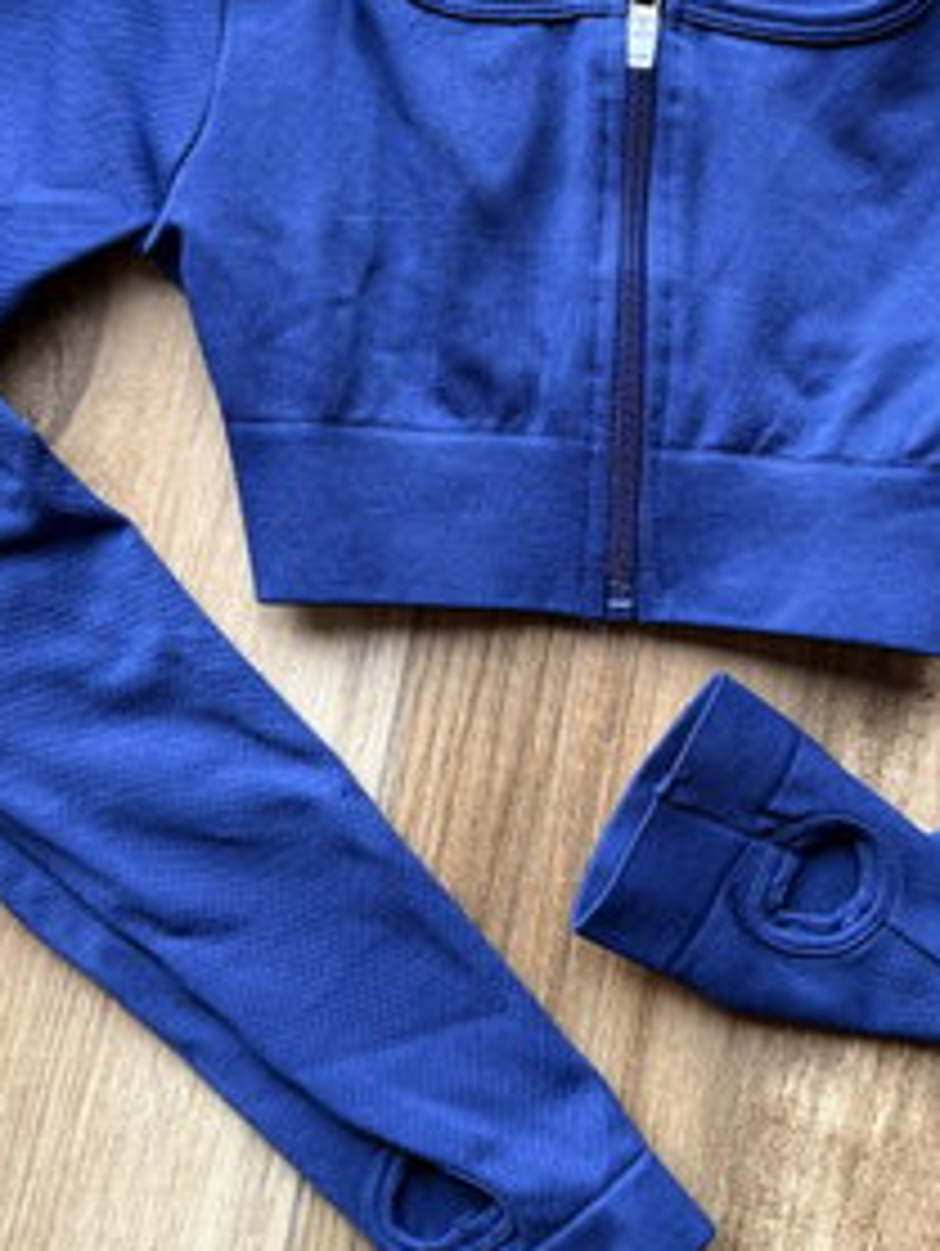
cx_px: 625
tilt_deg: -88.5
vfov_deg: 40.5
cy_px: 385
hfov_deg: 31.3
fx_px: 1663
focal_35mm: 46
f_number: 1.78
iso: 125
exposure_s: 1/121
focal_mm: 6.76
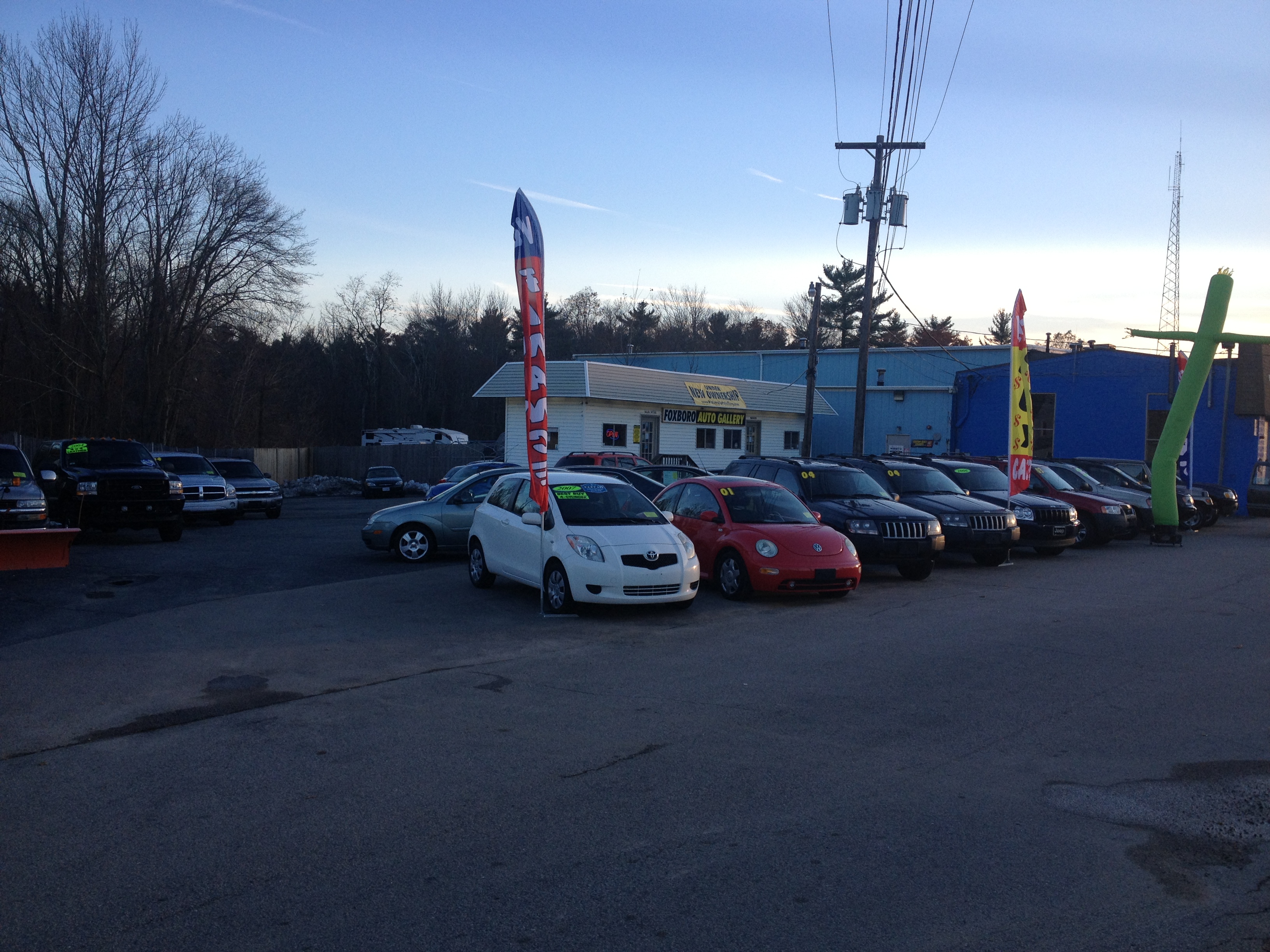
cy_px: 476
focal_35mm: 35
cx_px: 635
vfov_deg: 40.7
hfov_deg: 52.6
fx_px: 1284
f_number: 2.4
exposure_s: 1/368
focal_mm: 4.28
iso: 50
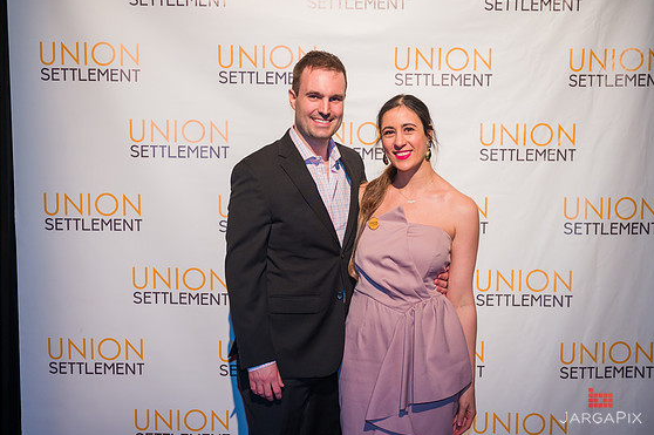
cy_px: 223
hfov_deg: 38.2
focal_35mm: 52
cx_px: 332
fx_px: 944
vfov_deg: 25.9
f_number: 4
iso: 1000
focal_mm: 50
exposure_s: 1/200
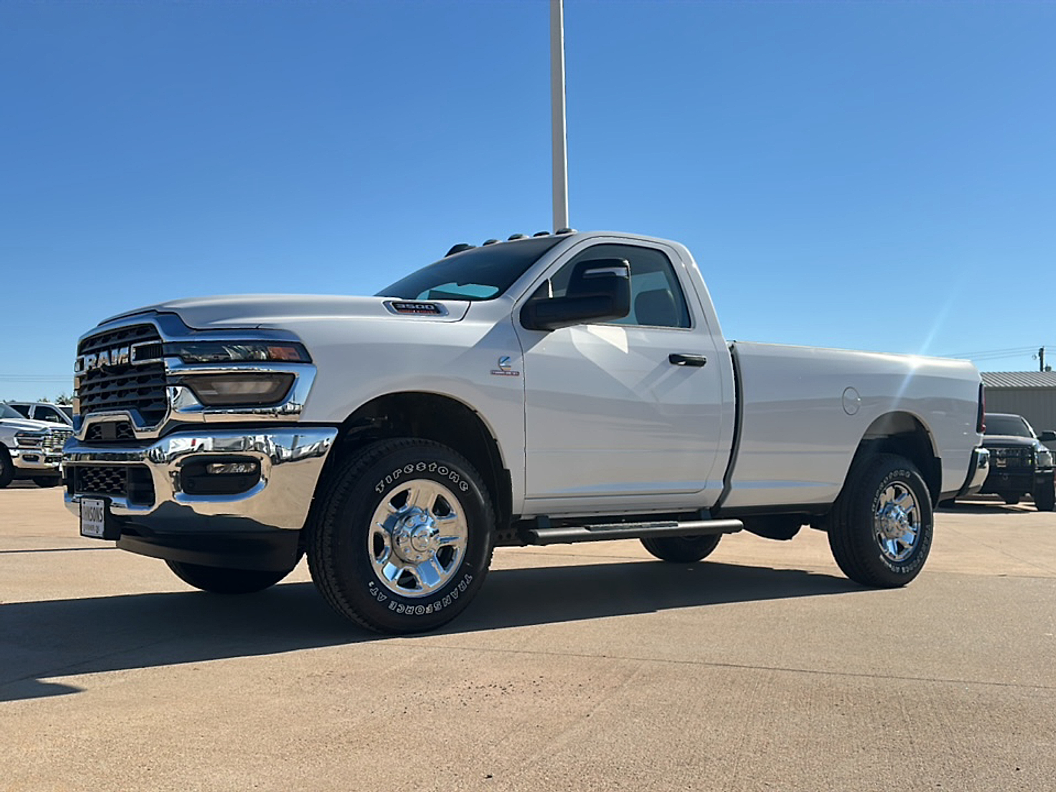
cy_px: 396
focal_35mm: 29
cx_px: 528
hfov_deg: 61.7
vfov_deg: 48.2
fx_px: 885
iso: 80
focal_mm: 6.86
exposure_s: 1/7692
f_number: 1.78
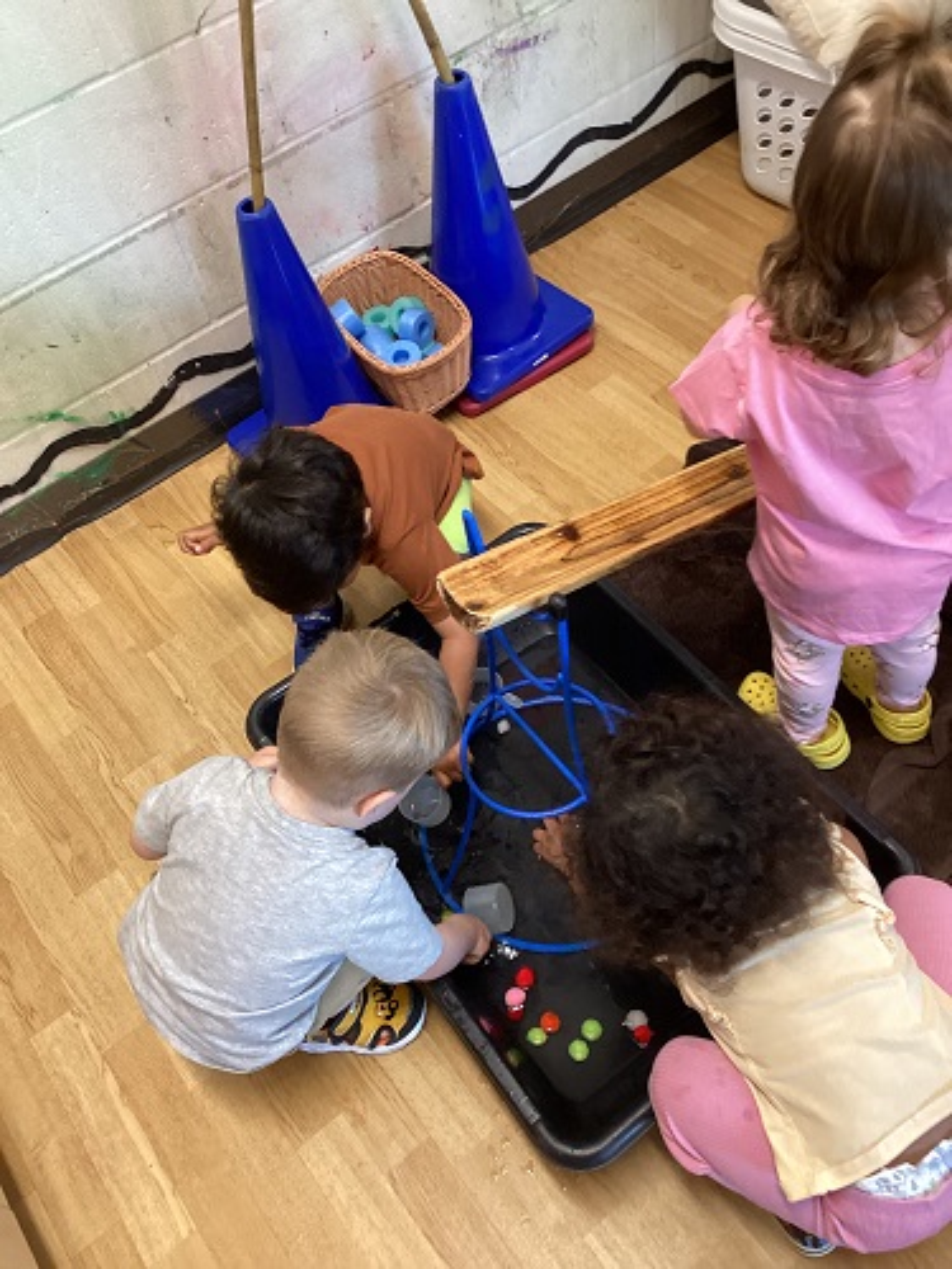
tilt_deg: -53.9
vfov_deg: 58.4
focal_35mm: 31
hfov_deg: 45.4
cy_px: 634
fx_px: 1137
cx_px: 476
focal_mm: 3.3
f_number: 2.4
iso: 200
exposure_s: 1/50
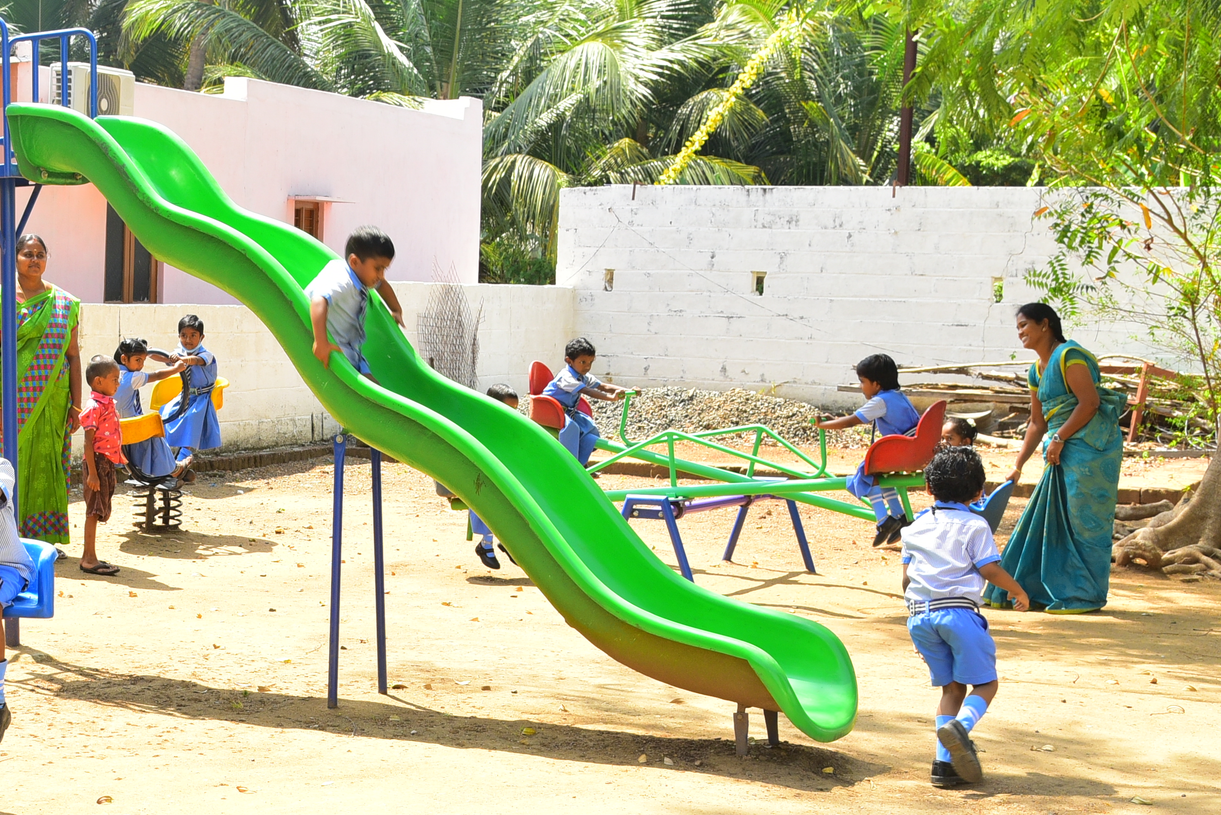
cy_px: 390
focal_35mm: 65
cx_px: 141
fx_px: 2205
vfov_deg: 20.9
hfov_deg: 29.8
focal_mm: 32
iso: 400
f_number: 8
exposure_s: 1/160
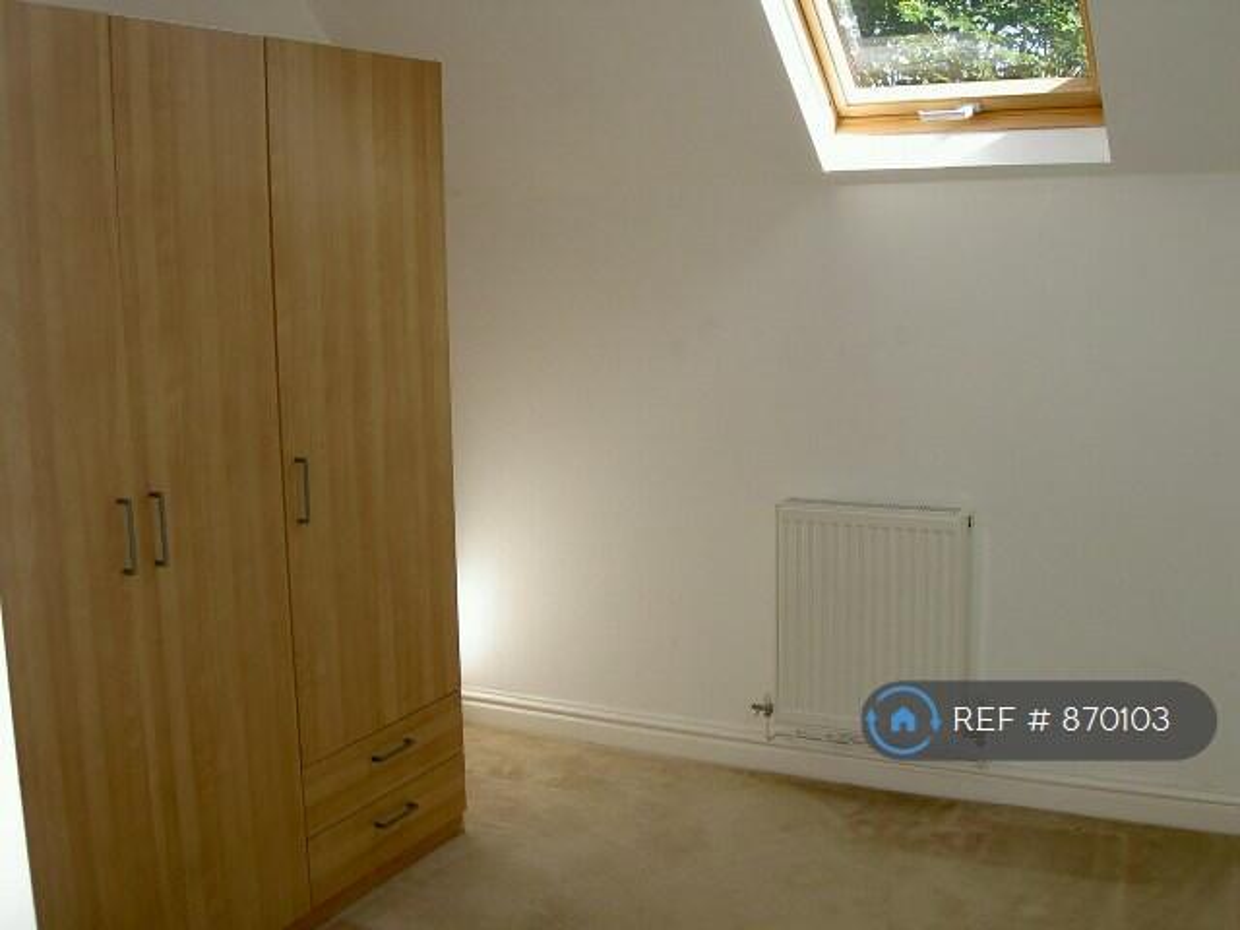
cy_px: 465
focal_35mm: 39
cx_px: 620
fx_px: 1397
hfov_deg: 47.9
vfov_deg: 36.8
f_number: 4.7
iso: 100
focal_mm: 8
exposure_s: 1/137
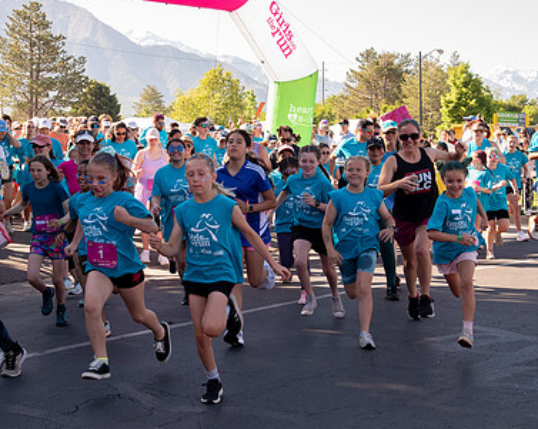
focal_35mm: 76
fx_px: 1209
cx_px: 249
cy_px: 214
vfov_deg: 20.1
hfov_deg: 25.1
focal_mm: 48
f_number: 8
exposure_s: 1/320
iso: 800
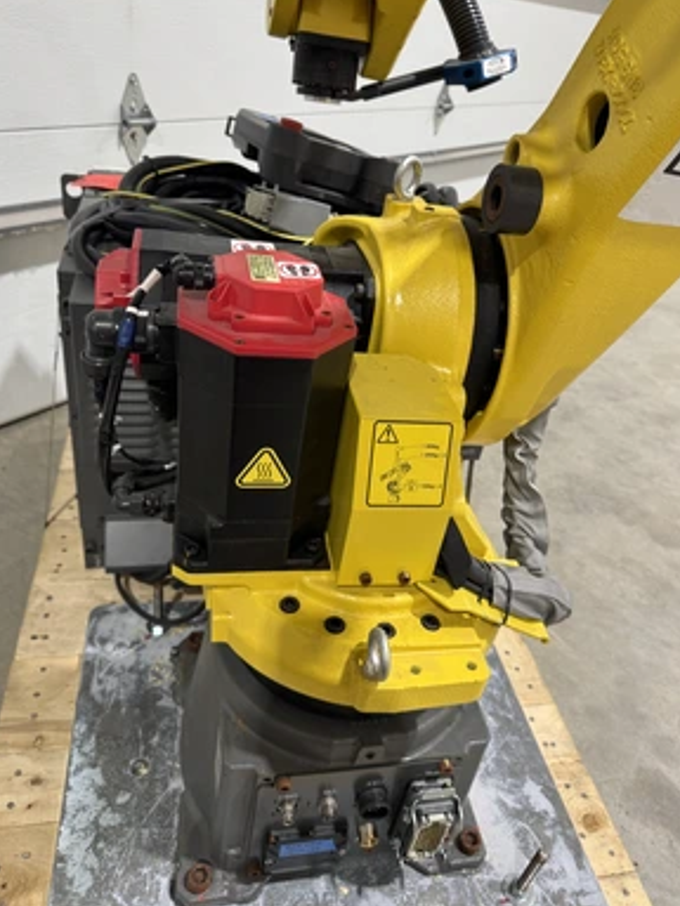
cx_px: 345
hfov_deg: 54.9
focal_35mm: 25
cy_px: 439
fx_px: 655
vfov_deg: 69.4
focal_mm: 6.76
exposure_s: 1/120
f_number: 1.78
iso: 160
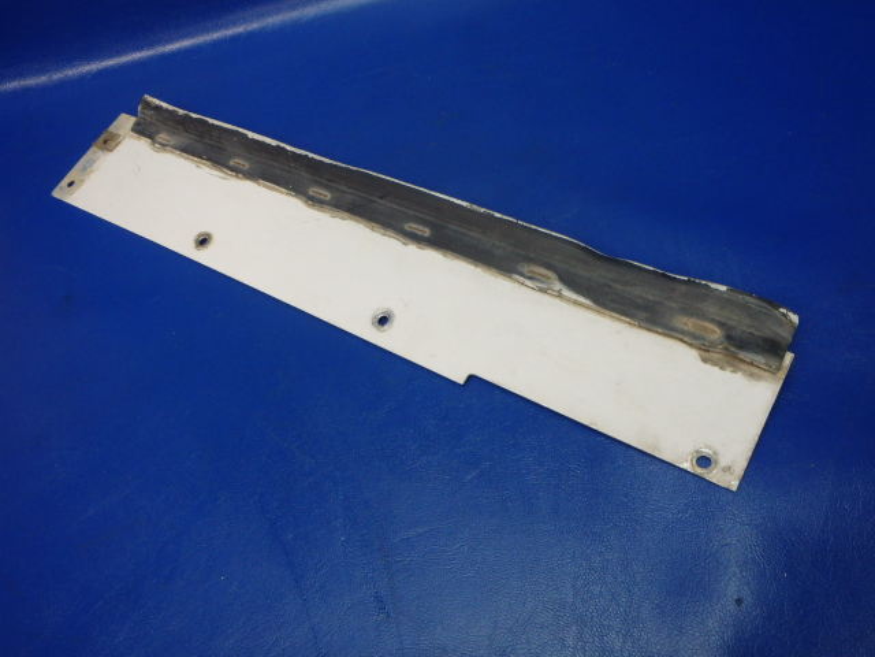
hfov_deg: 63.4
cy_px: 328
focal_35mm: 28
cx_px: 438
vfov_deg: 49.7
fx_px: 708
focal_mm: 5
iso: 250
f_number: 3.9
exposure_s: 1/30
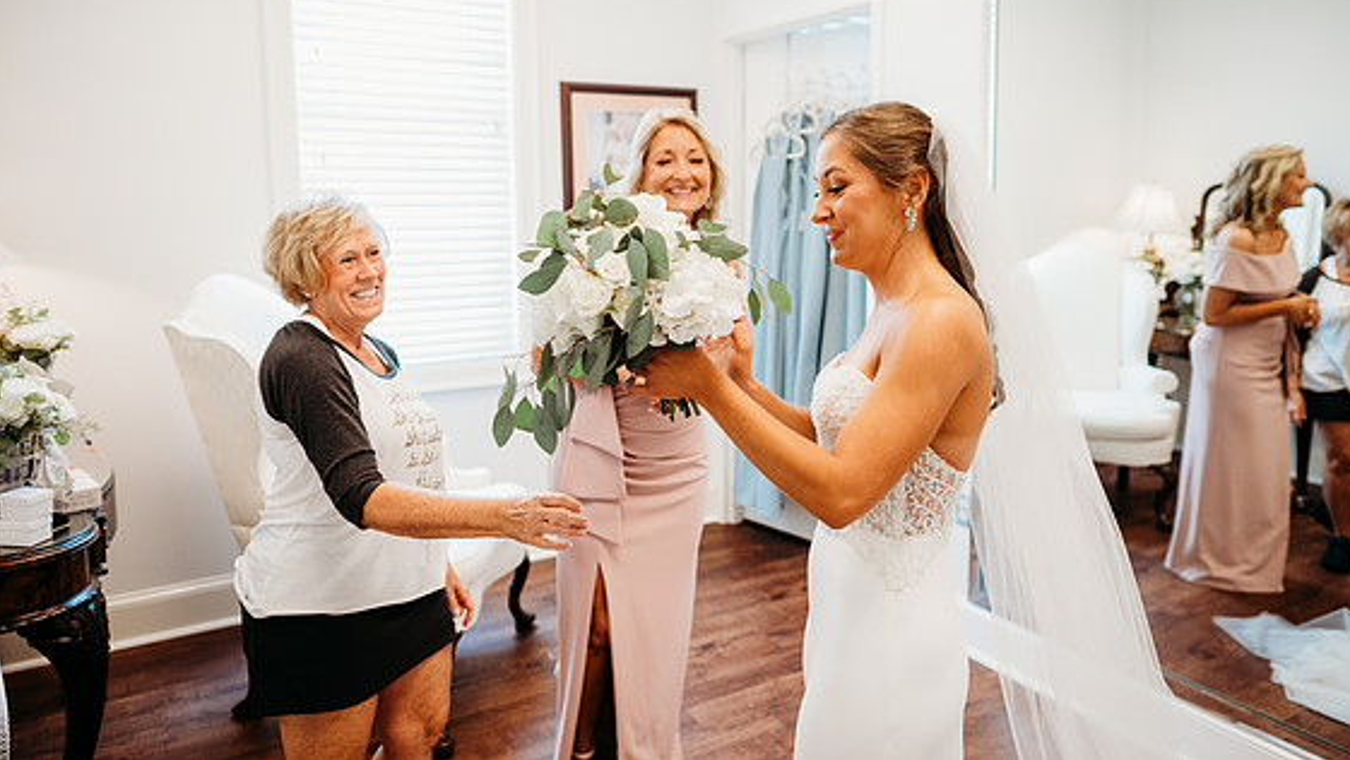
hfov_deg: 71.9
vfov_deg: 44.2
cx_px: 695
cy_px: 297
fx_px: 931
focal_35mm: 26
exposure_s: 1/160
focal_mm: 24
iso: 320
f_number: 2.5
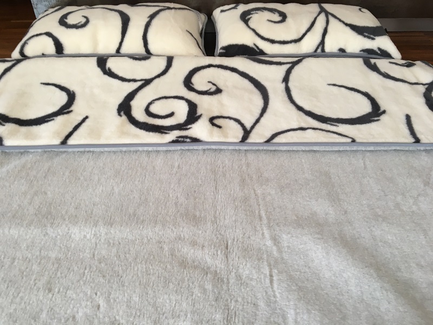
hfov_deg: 61.7
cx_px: 216
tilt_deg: -40.0
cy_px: 162
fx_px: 363
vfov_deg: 48.2
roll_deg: -0.7
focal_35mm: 29
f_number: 2.2
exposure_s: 1/33
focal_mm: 4.15
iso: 64
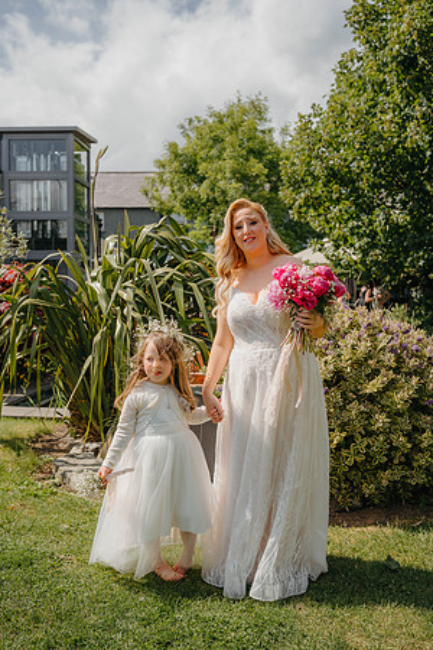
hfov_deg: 37.9
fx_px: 631
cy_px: 325
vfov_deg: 54.4
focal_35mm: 35
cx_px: 216
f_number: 4
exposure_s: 1/800
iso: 100
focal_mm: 35
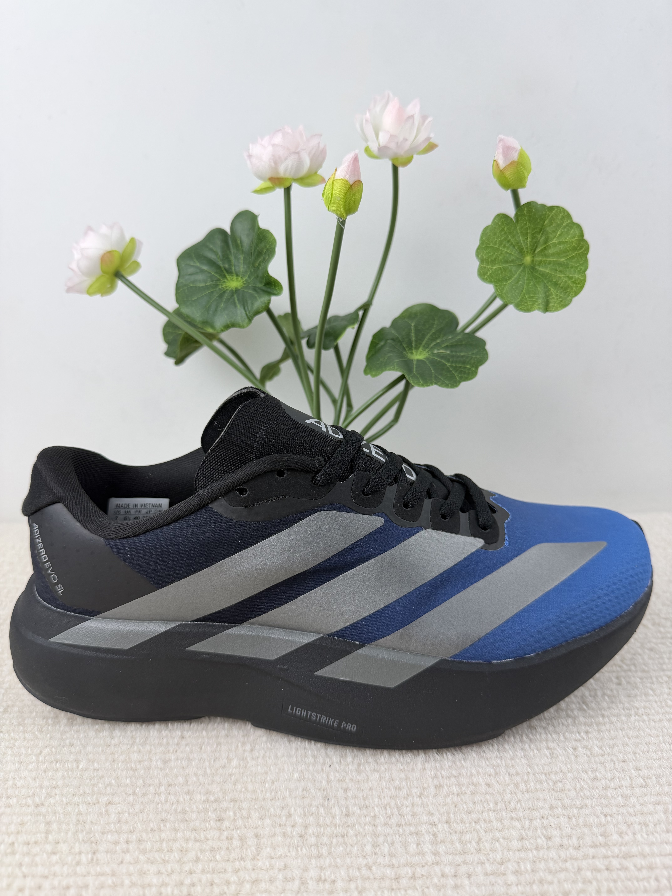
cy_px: 448
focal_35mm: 24
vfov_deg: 71.6
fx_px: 621
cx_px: 336
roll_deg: -0.4
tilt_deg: -19.2
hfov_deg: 56.8
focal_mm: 6.76
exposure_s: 1/100
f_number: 1.78
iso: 100
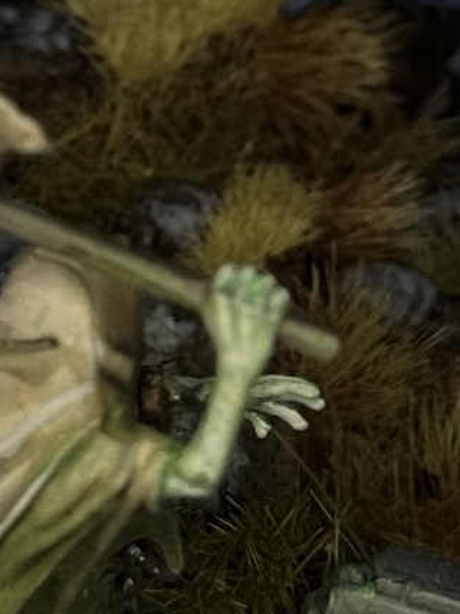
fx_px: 4254
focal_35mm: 240
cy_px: -86
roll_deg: -1.0
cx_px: 188
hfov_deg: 6.2
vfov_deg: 8.2
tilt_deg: -28.0
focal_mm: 6.76
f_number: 1.78
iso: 250
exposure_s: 1/47
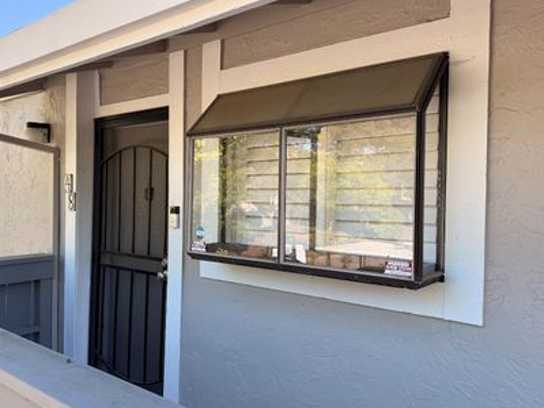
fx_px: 471
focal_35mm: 30
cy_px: 202
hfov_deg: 59.8
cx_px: 239
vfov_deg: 46.8
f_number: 1.78
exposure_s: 1/772
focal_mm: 6.76
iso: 100
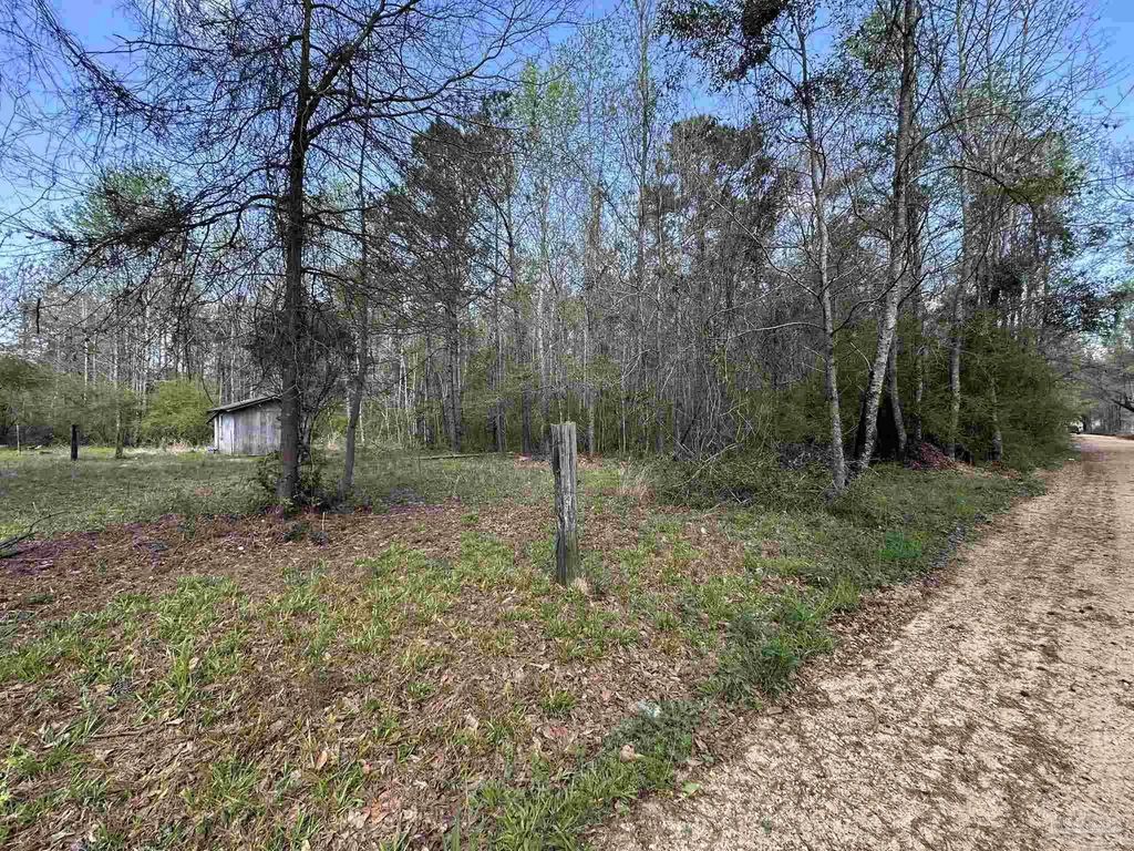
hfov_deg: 102.1
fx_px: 459
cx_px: 567
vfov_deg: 85.7
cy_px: 426
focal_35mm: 14
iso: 40
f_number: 2.2
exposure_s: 1/175
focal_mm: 2.22
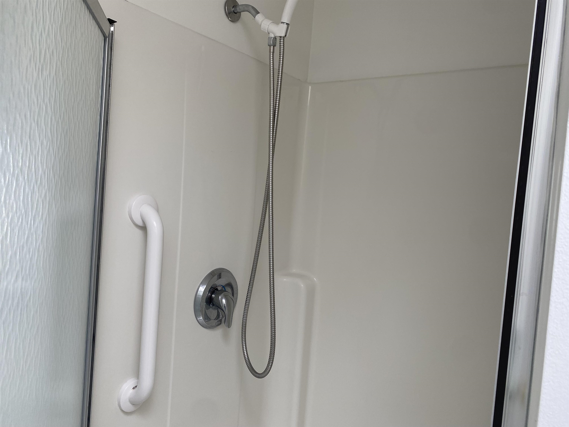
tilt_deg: -2.9
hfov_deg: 67.3
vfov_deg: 53.1
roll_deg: -3.7
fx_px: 427
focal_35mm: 26
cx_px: 284
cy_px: 214
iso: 50
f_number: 1.8
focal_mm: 4.25
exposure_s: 1/122
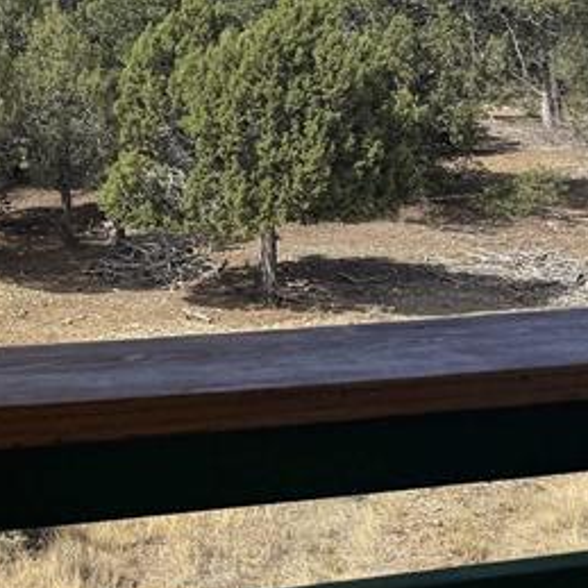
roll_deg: -1.9
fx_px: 1614
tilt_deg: -2.0
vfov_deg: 19.8
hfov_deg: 17.7
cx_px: -375
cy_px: -39
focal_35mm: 84
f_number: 1.78
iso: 80
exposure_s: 1/4975
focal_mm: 6.76
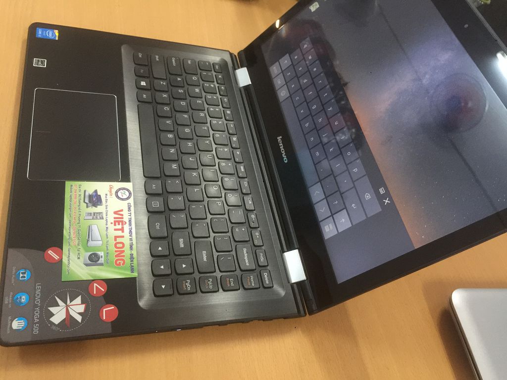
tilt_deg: -48.8
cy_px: 190
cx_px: 254
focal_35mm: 29
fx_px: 425
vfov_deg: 48.2
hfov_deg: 61.7
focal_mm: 4.15
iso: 160
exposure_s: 1/17
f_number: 2.2
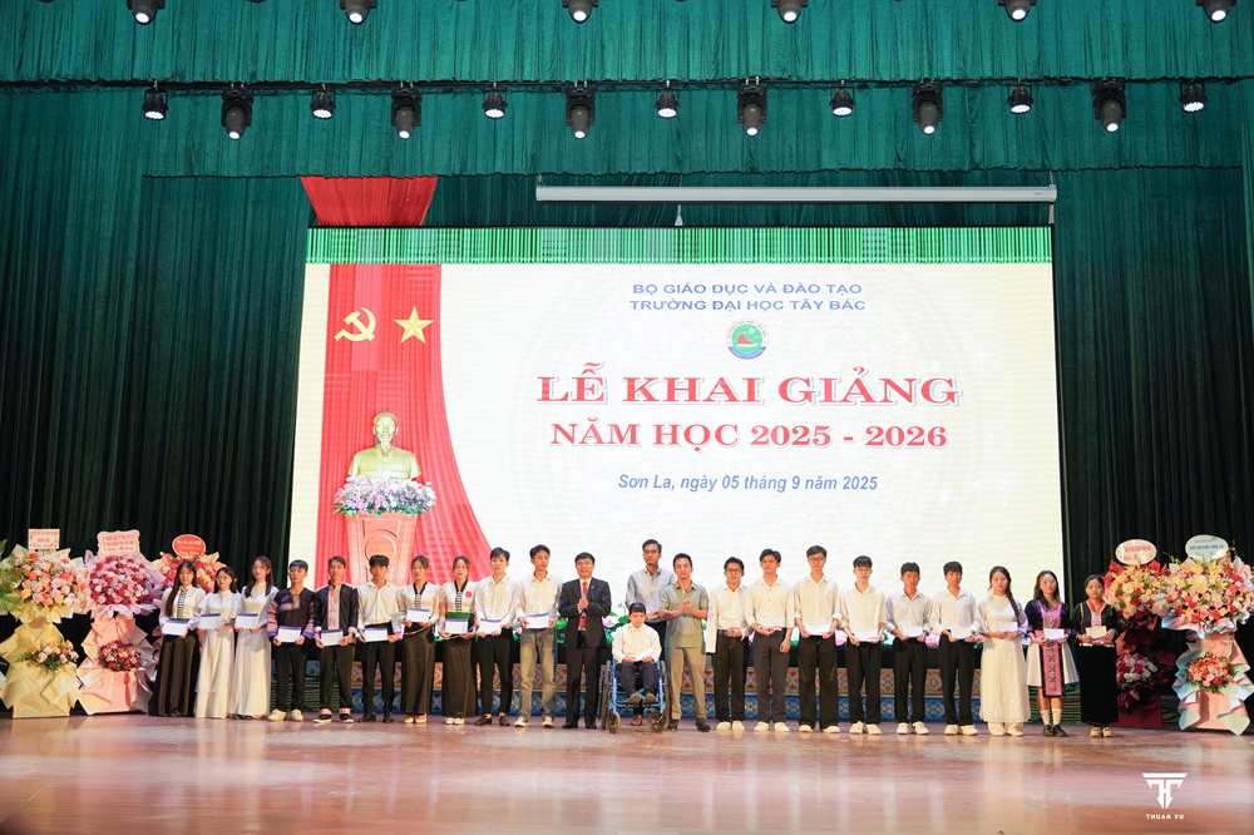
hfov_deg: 53.5
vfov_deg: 37.1
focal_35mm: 36
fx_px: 1243
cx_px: 627
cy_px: 418
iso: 1000
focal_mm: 35.7
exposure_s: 1/1000
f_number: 2.8
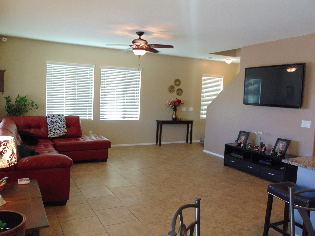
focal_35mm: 30
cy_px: 118
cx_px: 158
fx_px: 273
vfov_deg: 46.8
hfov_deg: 60.0
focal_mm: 5.4
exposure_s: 1/30
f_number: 3.1
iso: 250
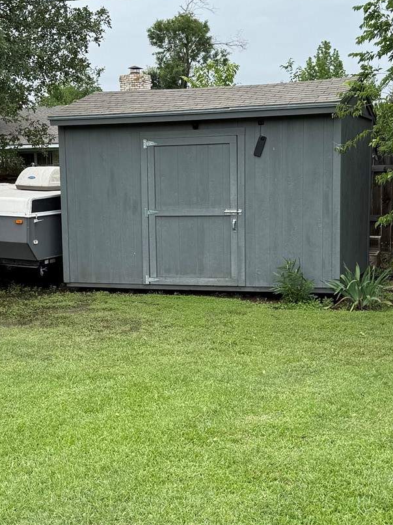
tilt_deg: -6.1
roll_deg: +1.1
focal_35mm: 61
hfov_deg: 23.9
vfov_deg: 31.7
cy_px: 293
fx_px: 924
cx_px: 142
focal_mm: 6.76
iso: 80
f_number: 1.78
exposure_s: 1/2445
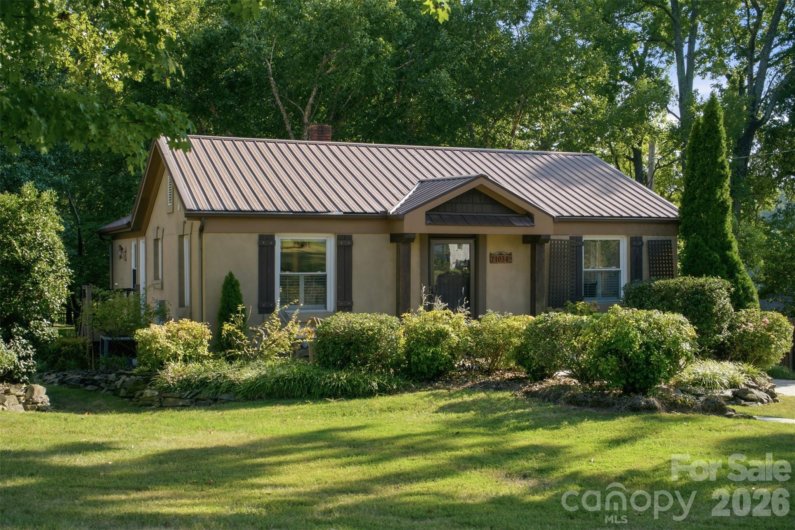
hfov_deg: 46.4
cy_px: 265
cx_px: 398
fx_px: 927
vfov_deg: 31.9
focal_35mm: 42
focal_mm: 42
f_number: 7.1
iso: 200
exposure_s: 1/160
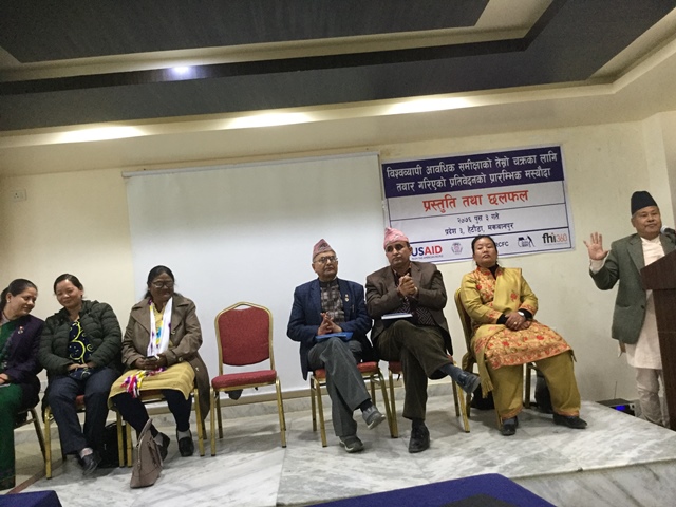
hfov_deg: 58.4
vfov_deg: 45.4
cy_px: 254
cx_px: 338
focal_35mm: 31
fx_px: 605
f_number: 2.4
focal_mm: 3.3
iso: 160
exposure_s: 1/33
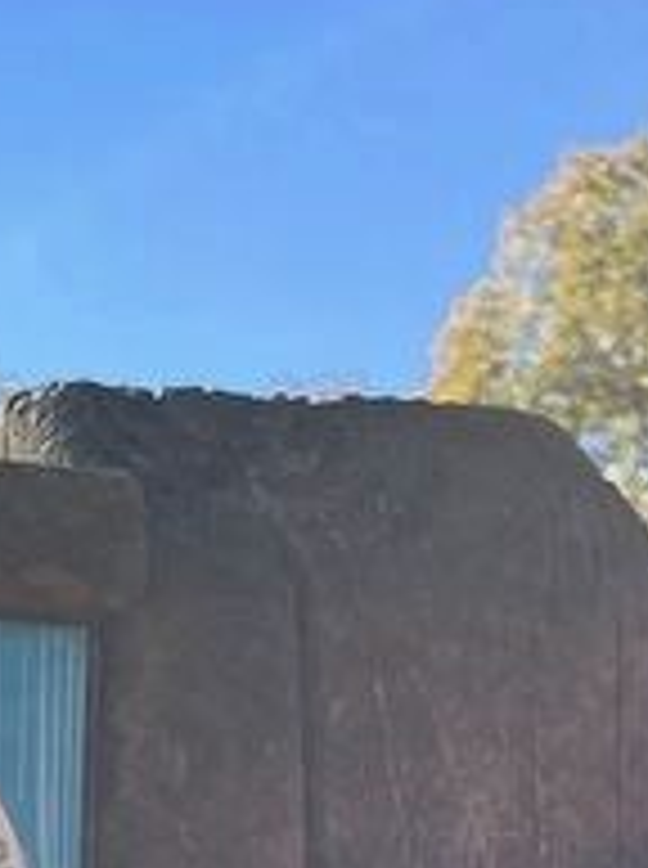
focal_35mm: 108
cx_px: -666
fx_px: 2705
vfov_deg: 15.2
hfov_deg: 12.1
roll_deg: -1.7
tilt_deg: -3.8
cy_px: 1664
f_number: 1.6
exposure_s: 1/1252
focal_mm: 5.1
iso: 50
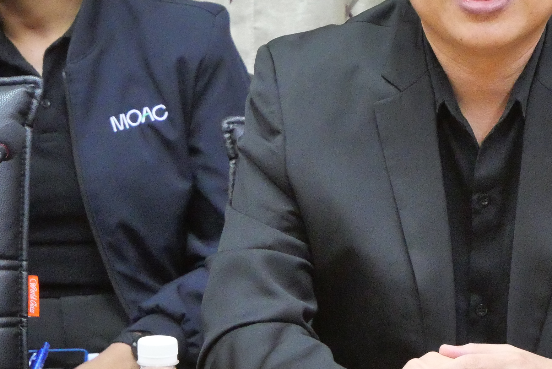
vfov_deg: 6.0
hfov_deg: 9.0
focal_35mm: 228
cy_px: 83
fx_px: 3498
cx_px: 440
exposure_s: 1/30
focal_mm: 52
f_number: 5.6
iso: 6400
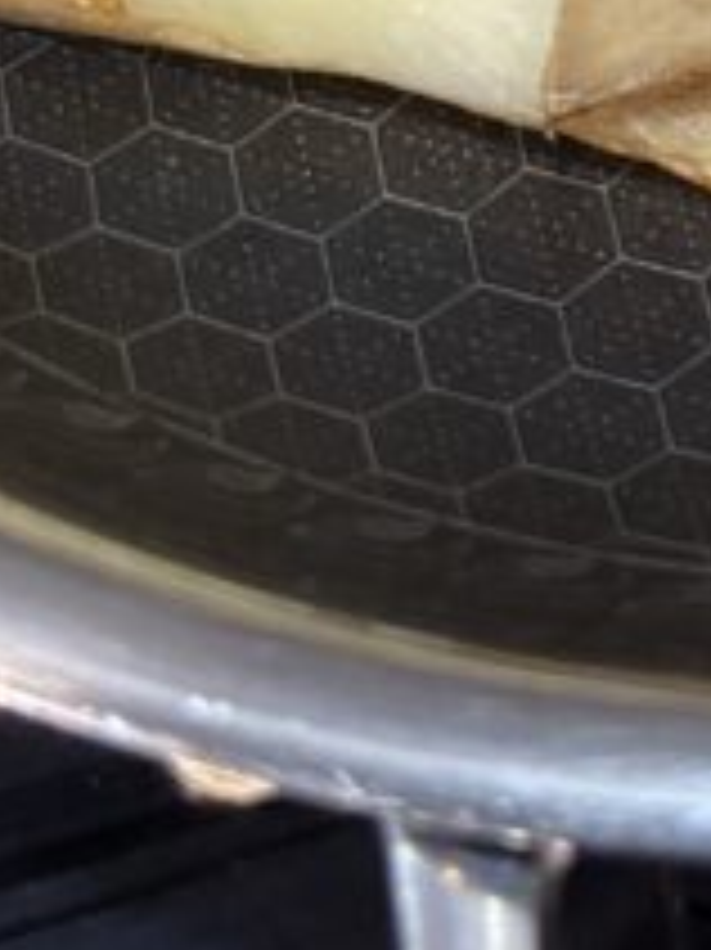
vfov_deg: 13.0
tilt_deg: -61.9
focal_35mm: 126
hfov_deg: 11.3
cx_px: 1035
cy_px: -1121
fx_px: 3454
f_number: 1.6
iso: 125
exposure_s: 1/50
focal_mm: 5.96
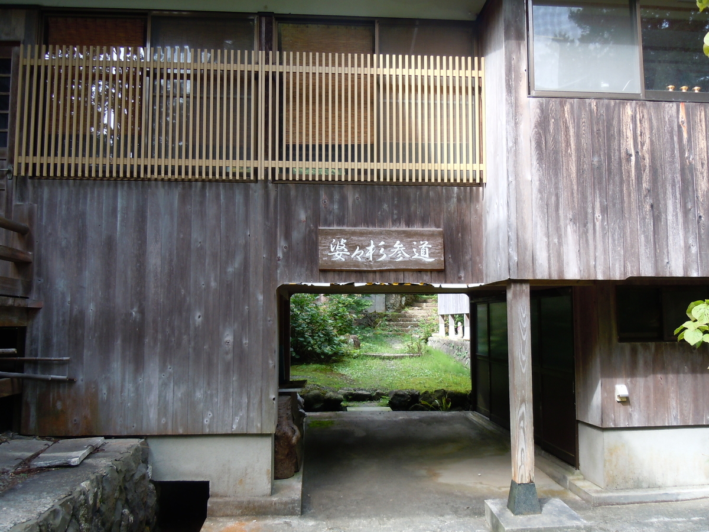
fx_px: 614
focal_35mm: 30
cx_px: 354
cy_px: 266
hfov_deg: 60.0
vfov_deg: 46.8
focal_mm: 5.4
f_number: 3.5
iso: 100
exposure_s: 1/100
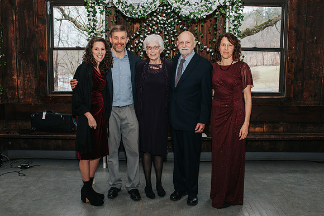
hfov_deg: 49.5
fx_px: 352
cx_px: 159
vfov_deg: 34.1
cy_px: 111
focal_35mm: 39
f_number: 4.5
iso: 1000
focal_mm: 35
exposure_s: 1/200
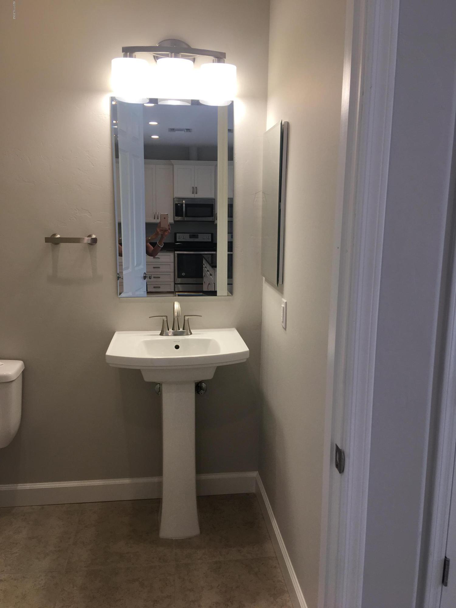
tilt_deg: -8.5
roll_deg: -1.1
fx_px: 509
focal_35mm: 29
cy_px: 304
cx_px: 228
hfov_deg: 48.2
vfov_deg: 61.7
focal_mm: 4.15
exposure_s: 1/40
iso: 32
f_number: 2.2
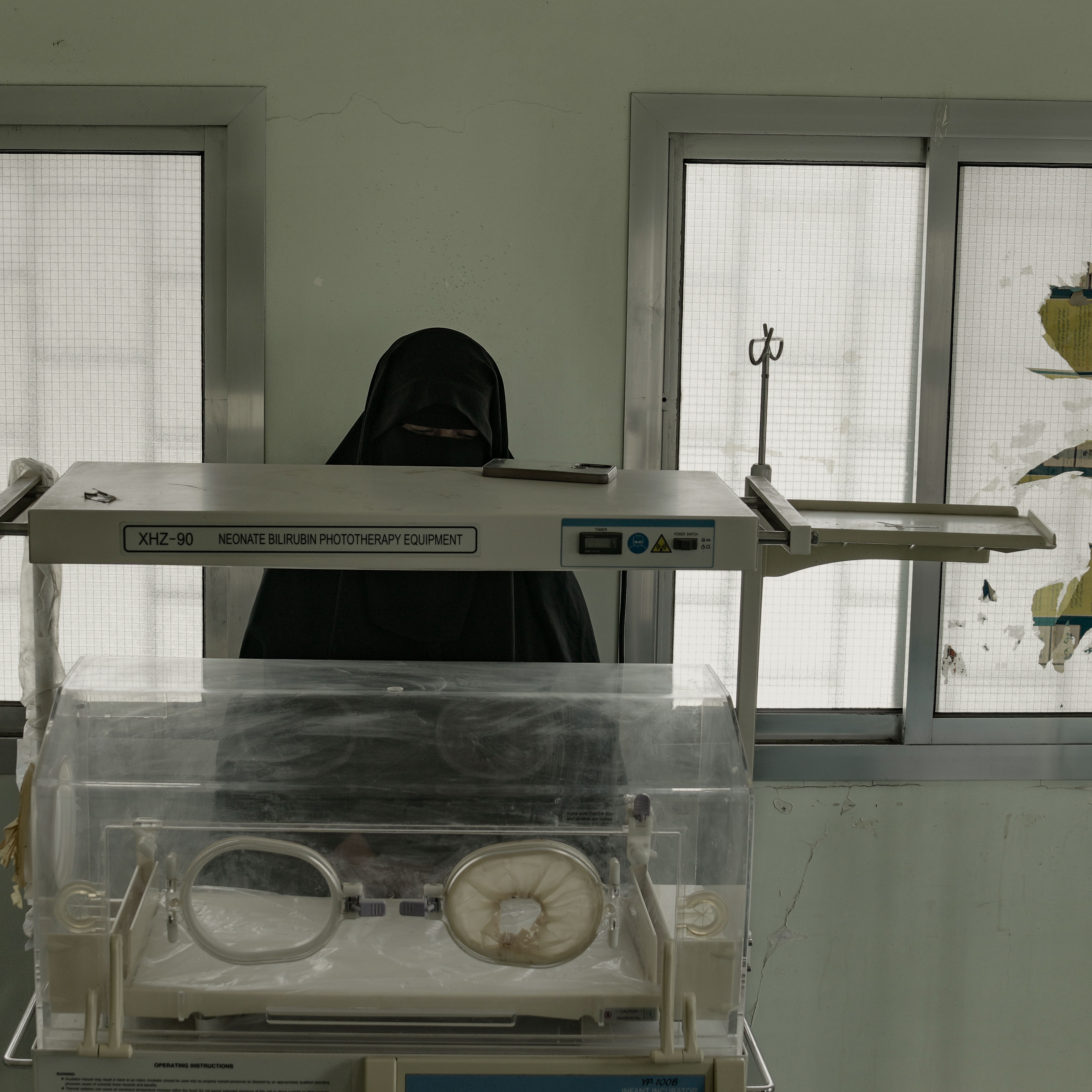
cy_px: 562
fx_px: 1927
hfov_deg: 31.5
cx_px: 423
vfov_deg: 31.6
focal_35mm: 54
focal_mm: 24
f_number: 3.5
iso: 250
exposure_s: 1/125
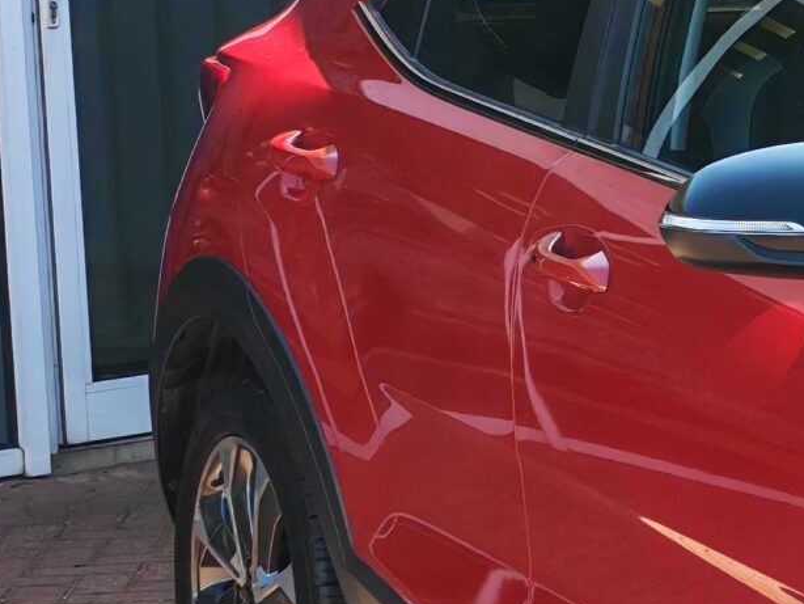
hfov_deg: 9.3
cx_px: 1541
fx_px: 4647
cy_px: 494
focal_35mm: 200
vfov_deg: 7.4
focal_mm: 6.12
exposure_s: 1/600
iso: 50
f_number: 1.9
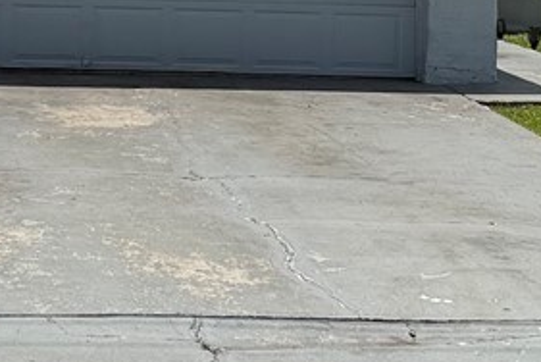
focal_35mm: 142
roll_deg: -0.5
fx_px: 2136
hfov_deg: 14.4
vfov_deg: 9.3
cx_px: 193
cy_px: -241
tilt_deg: +3.9
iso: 80
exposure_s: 1/9091
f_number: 1.78
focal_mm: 6.76
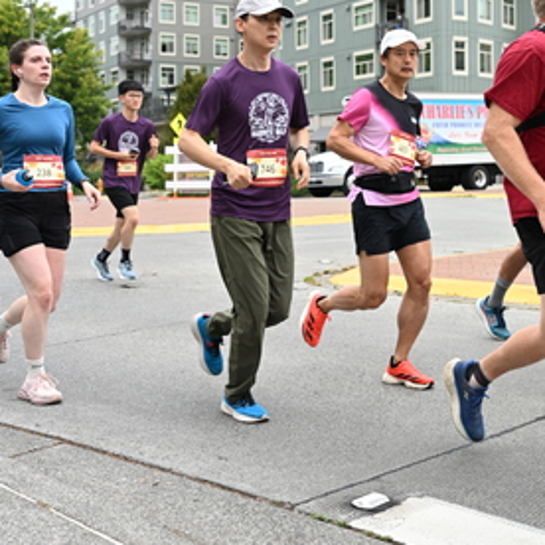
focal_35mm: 57
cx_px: 343
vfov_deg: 29.7
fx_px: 1013
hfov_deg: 30.0
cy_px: 150
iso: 1600
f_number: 4
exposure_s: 1/800
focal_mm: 33.5
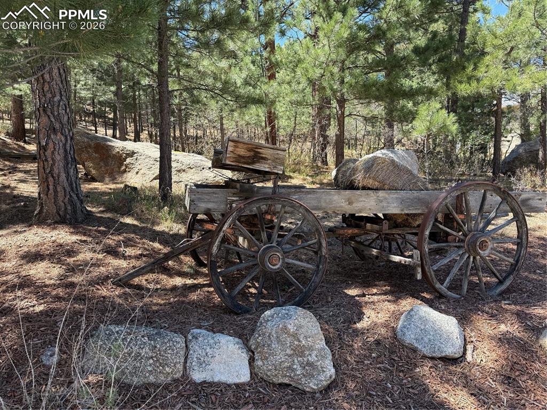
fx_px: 379
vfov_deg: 56.8
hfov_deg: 71.6
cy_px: 205
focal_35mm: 24
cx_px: 274
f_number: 1.78
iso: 80
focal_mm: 6.76
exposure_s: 1/543
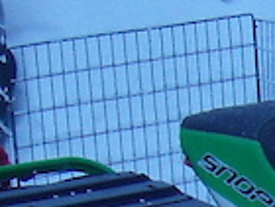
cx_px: 733
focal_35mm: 278
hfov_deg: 6.6
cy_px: 518
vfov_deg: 5.2
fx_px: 2209
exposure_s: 1/43.7
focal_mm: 6.4
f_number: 3.5
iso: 64
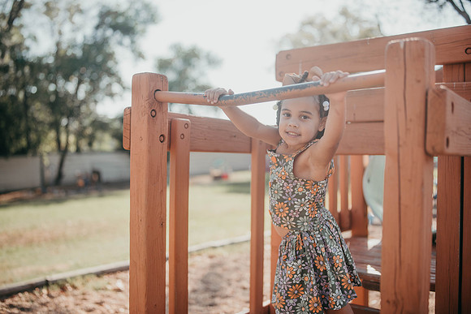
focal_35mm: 35
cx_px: 236
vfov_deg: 37.9
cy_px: 157
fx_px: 458
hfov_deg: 54.4
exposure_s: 1/1600
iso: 64
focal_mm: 35
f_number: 1.6
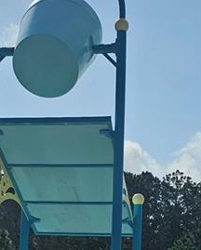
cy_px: 252
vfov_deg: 18.6
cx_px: 122
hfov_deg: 15.4
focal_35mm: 100
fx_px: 742
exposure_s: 1/2993
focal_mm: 6.3
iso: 10
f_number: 1.7
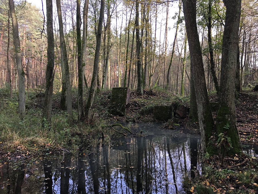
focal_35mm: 29
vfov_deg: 48.2
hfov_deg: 61.7
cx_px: 129
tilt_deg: -0.4
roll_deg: +0.2
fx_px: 216
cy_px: 97
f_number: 2.2
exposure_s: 1/100
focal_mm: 4.15
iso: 32
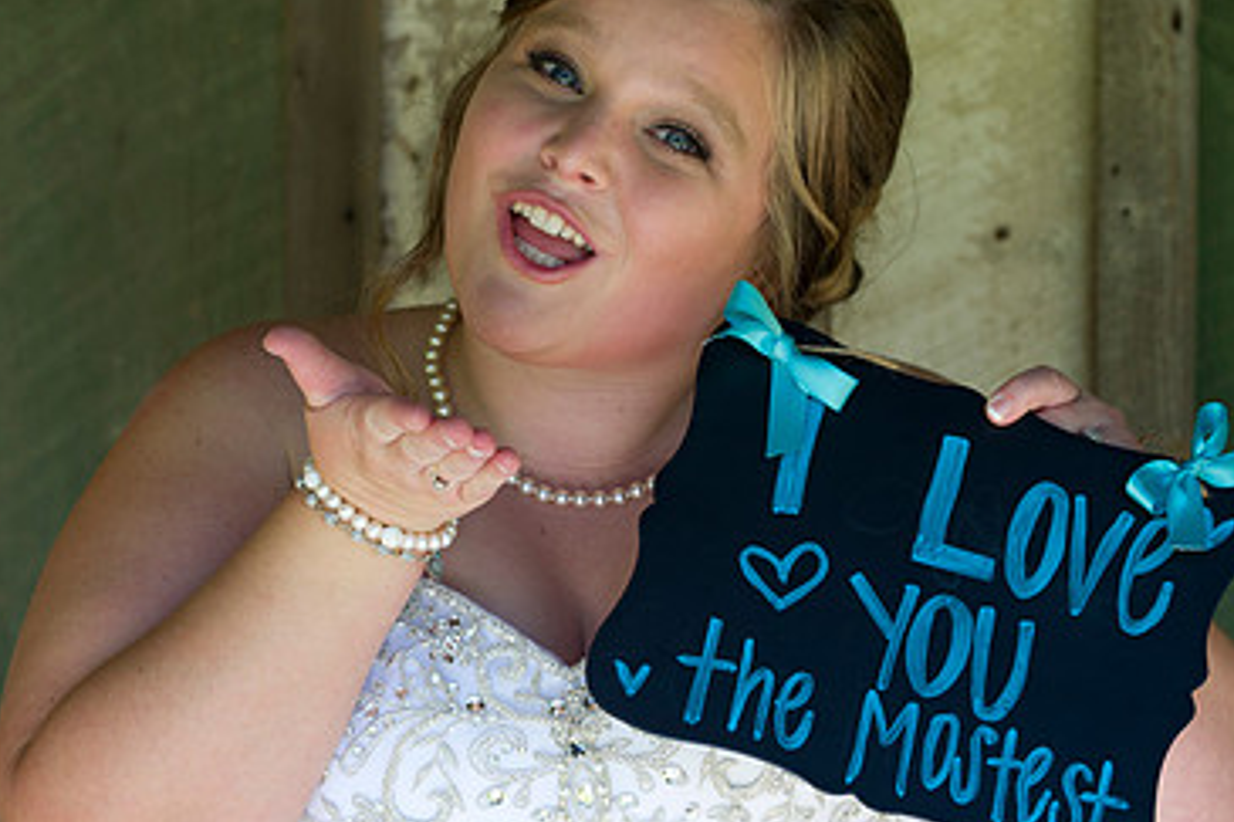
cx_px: 575
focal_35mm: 162
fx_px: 5550
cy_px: 453
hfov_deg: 12.7
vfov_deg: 8.5
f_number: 3.5
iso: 200
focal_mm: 102
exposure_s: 1/160
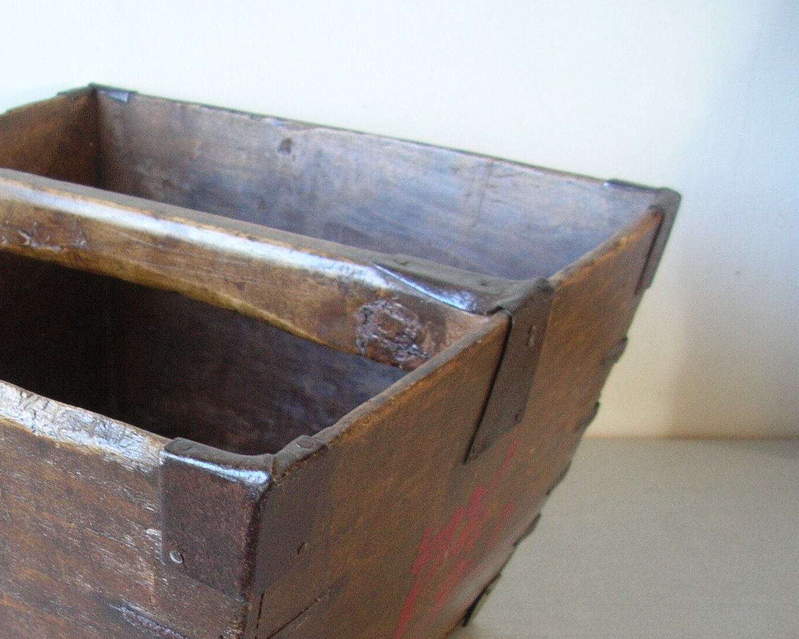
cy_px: 483
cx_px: 132
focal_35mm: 57
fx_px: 1348
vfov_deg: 26.3
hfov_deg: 31.9
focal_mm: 5.8
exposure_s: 1/6
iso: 78
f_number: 2.8
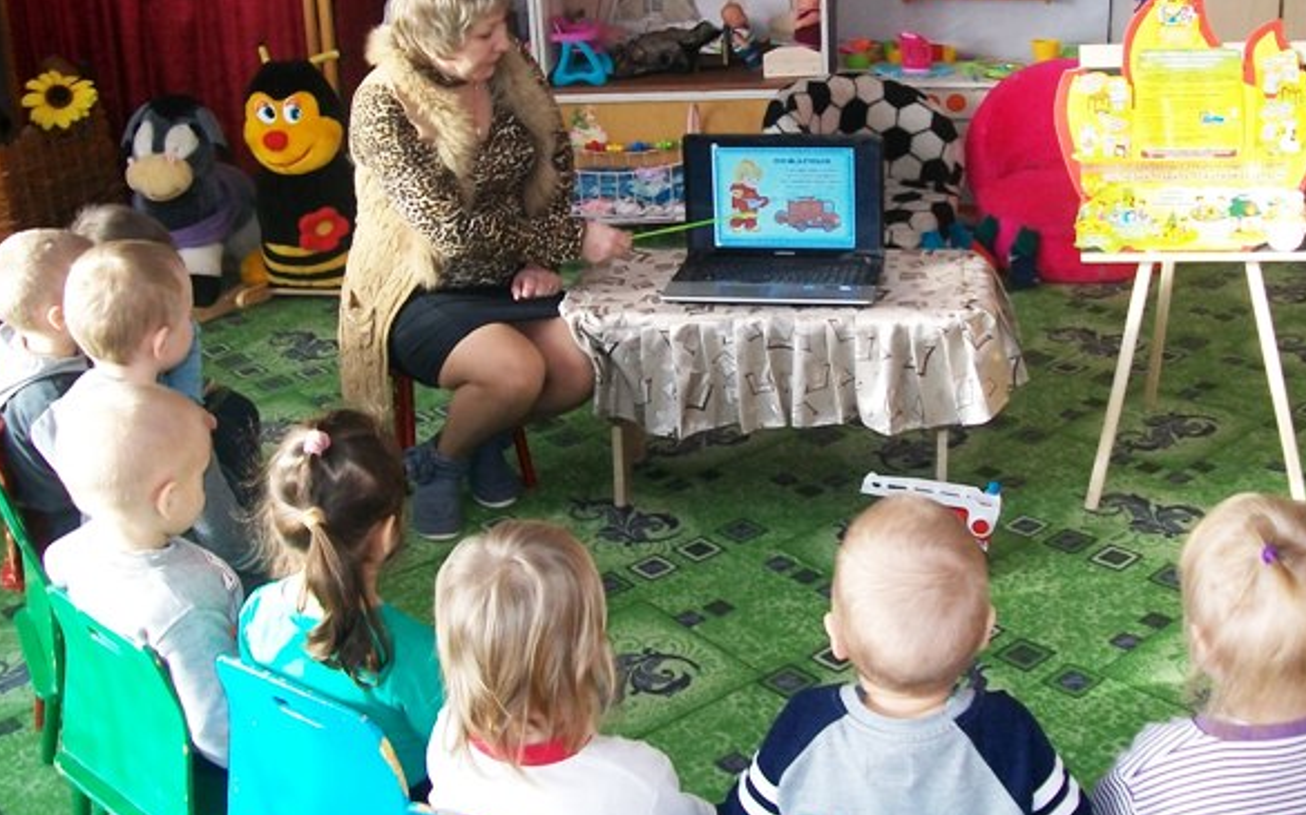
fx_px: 1530
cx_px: 727
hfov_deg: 46.2
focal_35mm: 43
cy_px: 284
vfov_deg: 29.7
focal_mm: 6
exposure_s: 1/30
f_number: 2.7
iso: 160
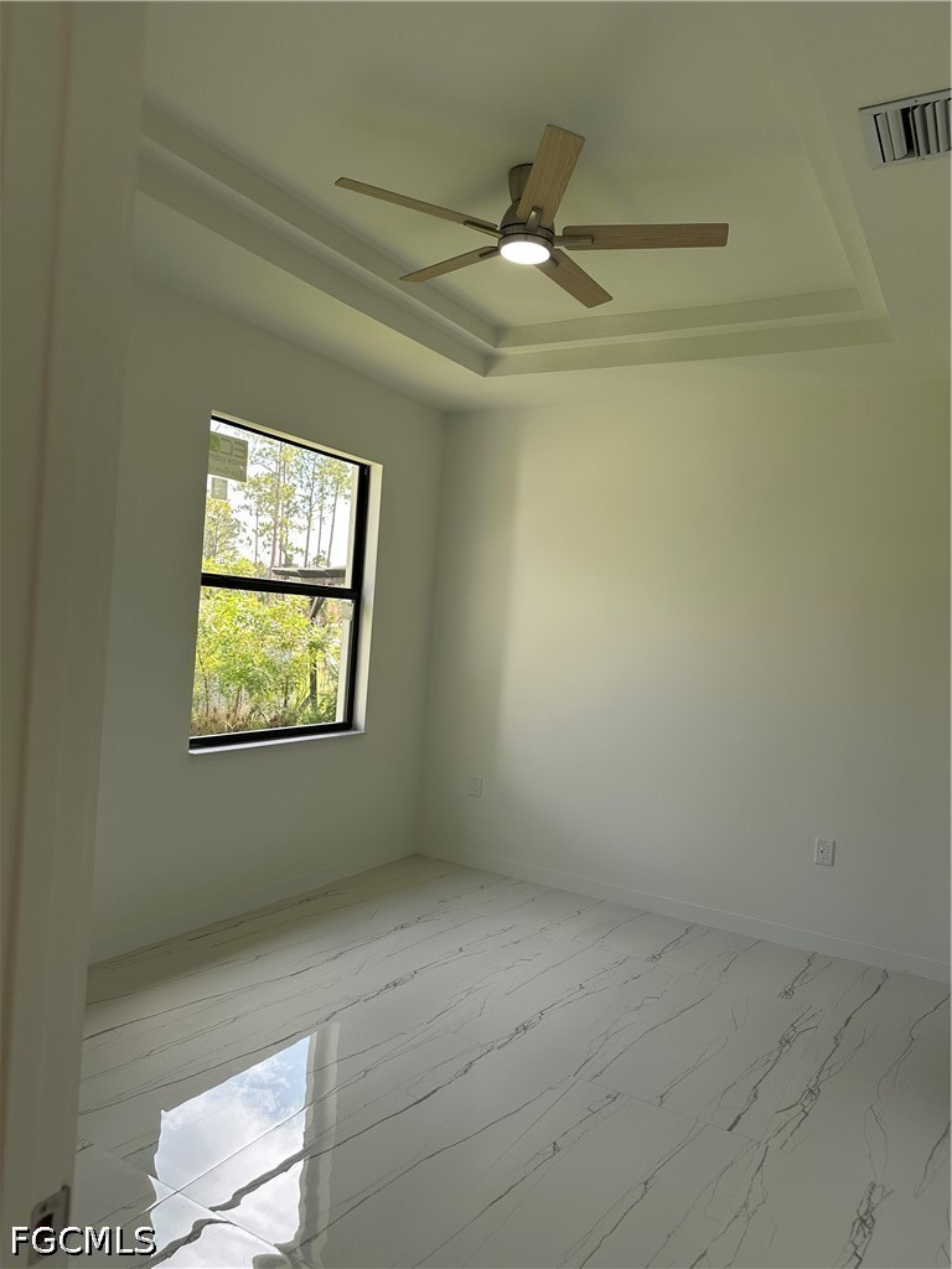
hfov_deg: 56.8
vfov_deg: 71.6
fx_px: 880
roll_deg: -5.4
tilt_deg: +1.0
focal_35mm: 24
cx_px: 476
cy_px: 634
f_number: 1.78
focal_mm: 6.86
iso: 80
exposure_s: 1/501
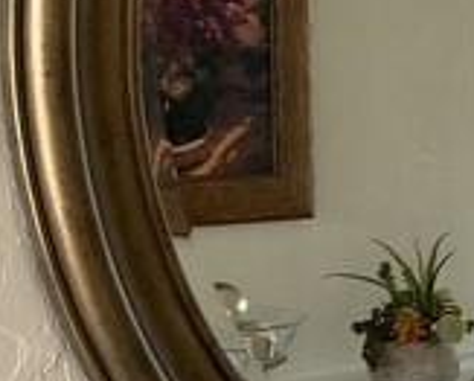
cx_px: 855
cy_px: 349
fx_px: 1560
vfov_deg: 13.8
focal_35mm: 111
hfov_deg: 15.0
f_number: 1.8
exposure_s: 1/60
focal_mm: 3
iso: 50
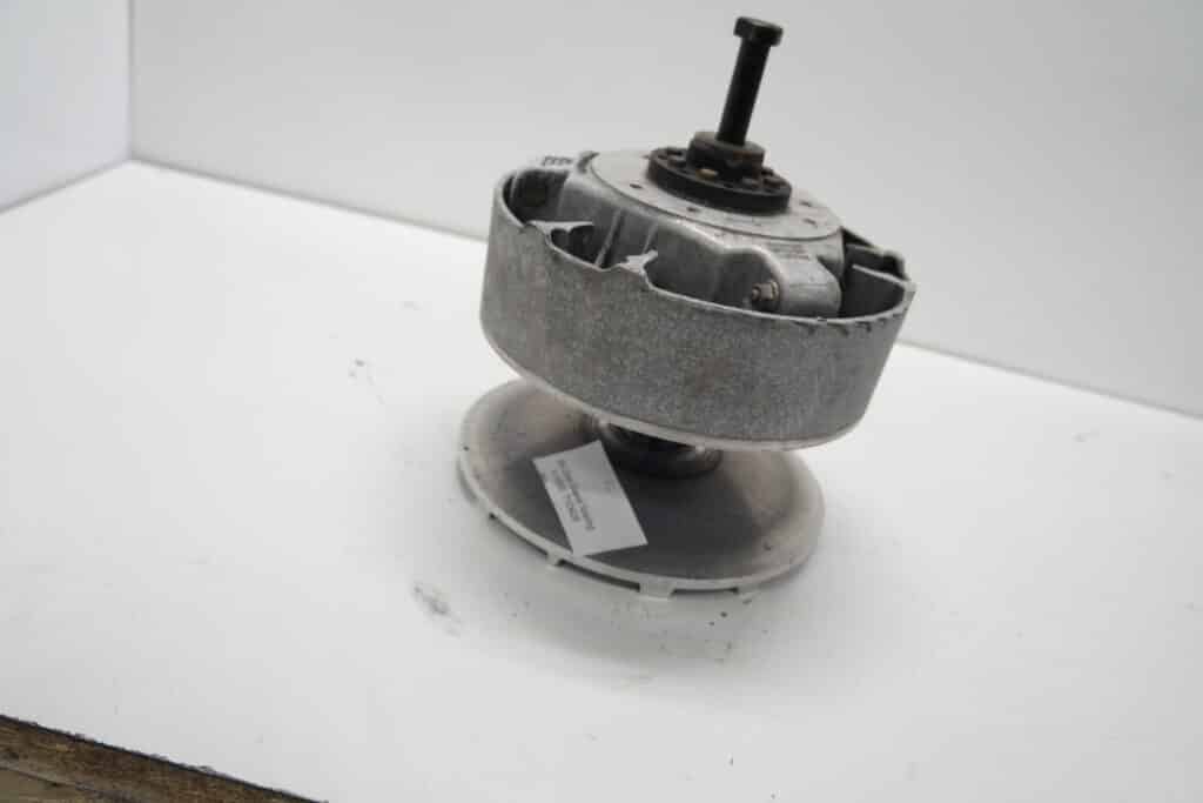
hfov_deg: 67.4
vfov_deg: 47.9
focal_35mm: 27
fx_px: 902
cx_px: 602
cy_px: 402
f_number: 3.5
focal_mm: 18
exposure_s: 1/60
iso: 125
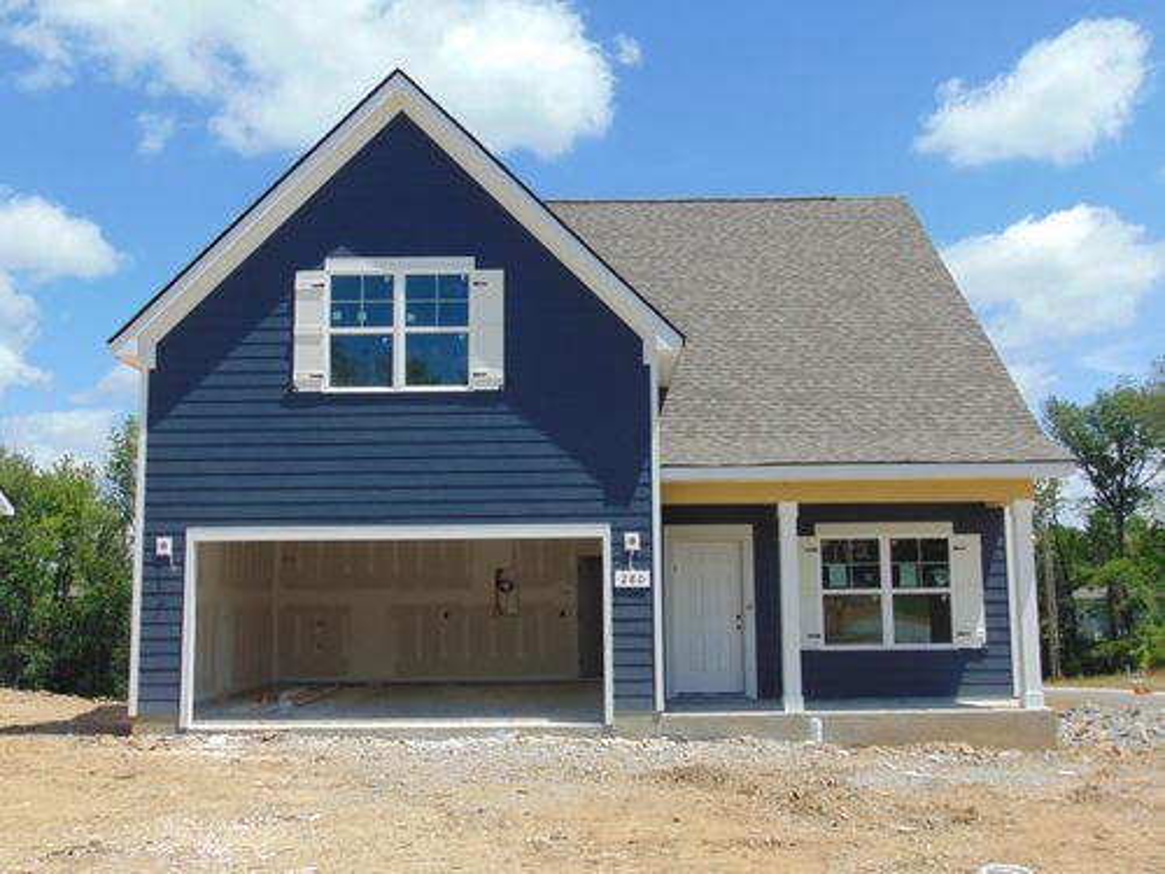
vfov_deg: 36.8
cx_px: 582
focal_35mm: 39
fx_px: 1313
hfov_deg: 47.9
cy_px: 437
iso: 80
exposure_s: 1/200
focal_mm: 6.9
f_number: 8.5
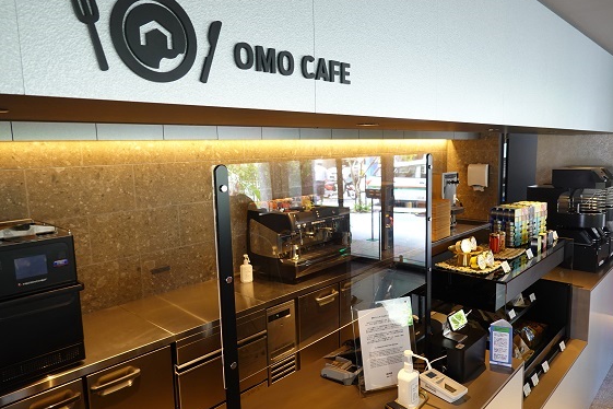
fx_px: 443
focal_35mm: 26
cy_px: 206
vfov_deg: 49.6
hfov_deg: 69.3
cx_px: 328
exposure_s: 1/30
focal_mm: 9
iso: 400
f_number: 2.8
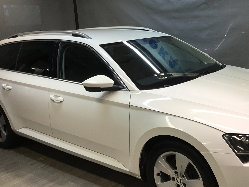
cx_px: 168
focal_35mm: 44
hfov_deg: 42.3
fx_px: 316
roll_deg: +4.0
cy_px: 80
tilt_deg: -10.5
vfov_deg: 32.8
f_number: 2.4
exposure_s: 1/50
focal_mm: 3.3
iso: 32
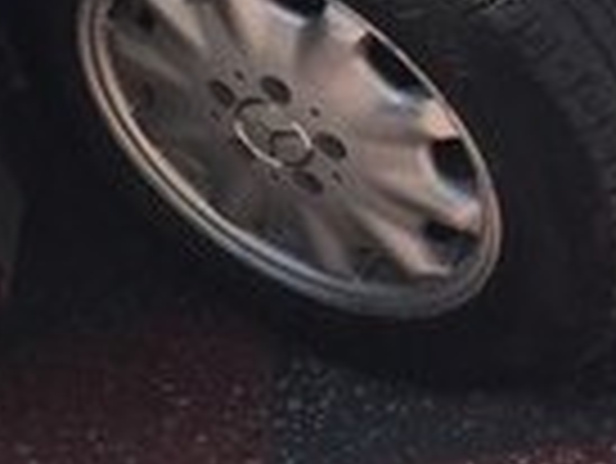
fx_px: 2494
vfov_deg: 10.5
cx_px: -710
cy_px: 7
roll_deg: +25.1
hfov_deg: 12.1
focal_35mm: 140
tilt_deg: -15.0
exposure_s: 1/824
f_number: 2.2
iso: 32
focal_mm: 4.15
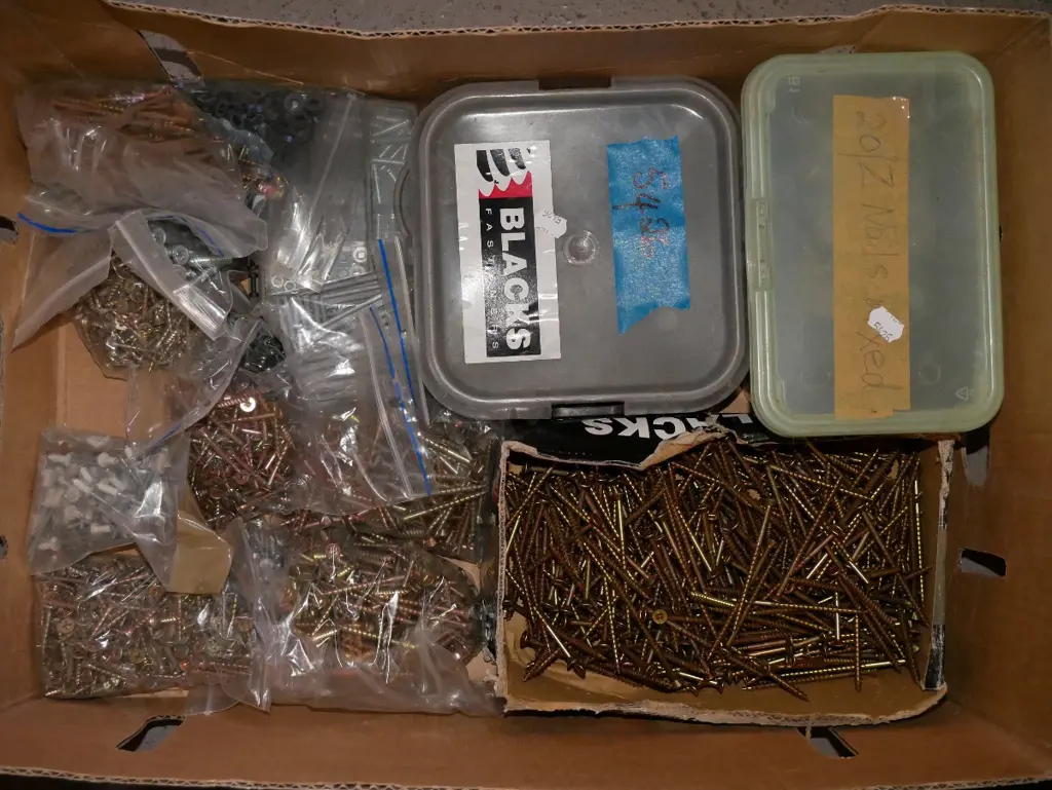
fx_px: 1338
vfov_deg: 32.9
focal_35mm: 44
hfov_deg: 42.9
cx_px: 526
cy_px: 395
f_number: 5.6
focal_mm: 22
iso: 3200
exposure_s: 1/160
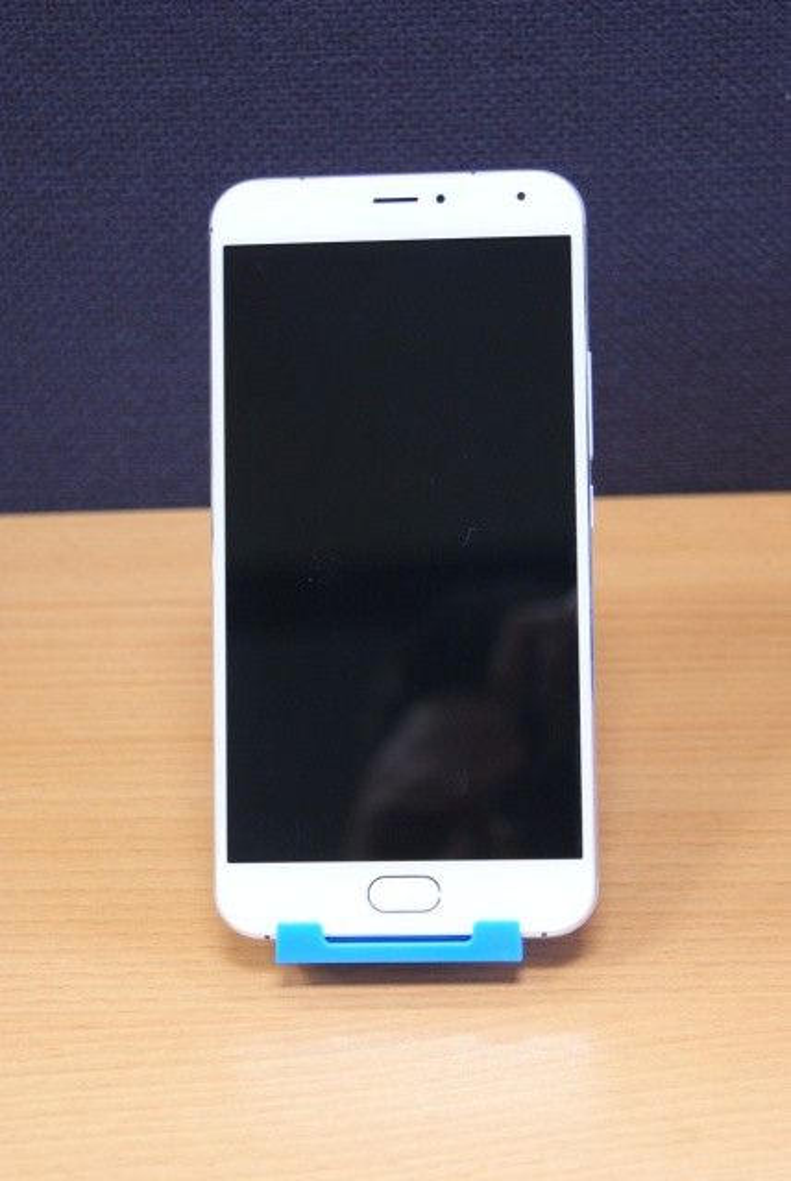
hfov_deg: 18.2
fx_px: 2464
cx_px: 396
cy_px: 590
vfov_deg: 27.0
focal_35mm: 75
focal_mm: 50
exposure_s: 1/8
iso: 400
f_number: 5.6
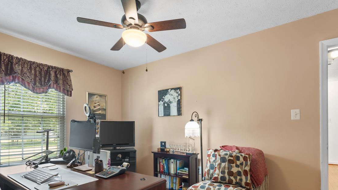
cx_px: 168
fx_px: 170
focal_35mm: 19
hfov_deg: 89.6
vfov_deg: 56.9
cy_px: 129
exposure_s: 1/1.67
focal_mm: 14
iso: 100
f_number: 8
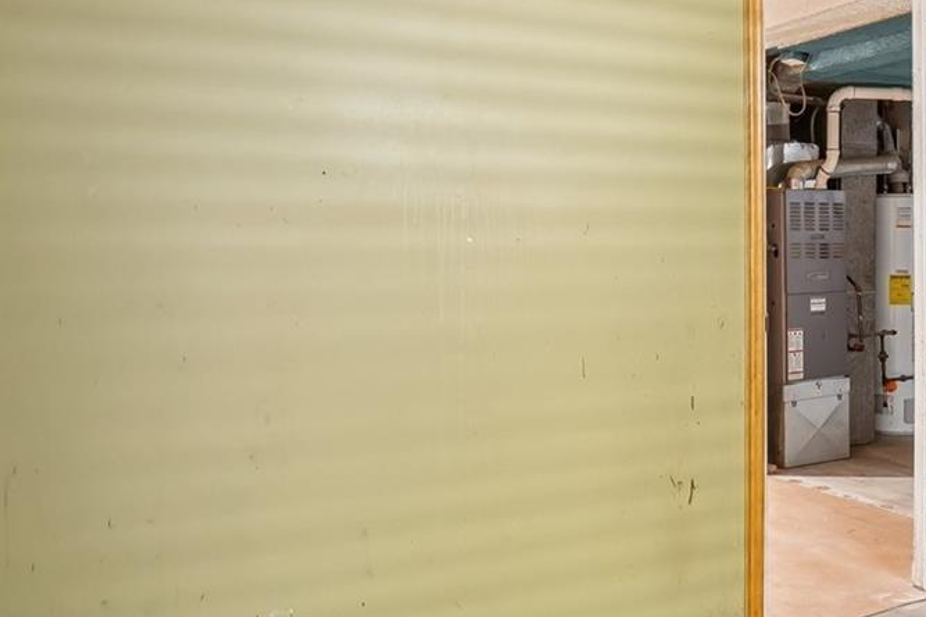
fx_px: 926
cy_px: 292
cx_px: 689
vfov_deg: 36.8
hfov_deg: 51.0
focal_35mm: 36
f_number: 8
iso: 400
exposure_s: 3.2
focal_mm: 10
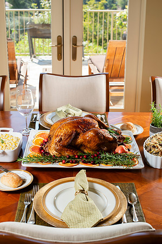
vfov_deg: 39.6
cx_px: 81
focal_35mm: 50
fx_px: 337
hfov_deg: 27.0
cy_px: 122
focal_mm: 50
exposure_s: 1/160
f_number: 7.1
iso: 250
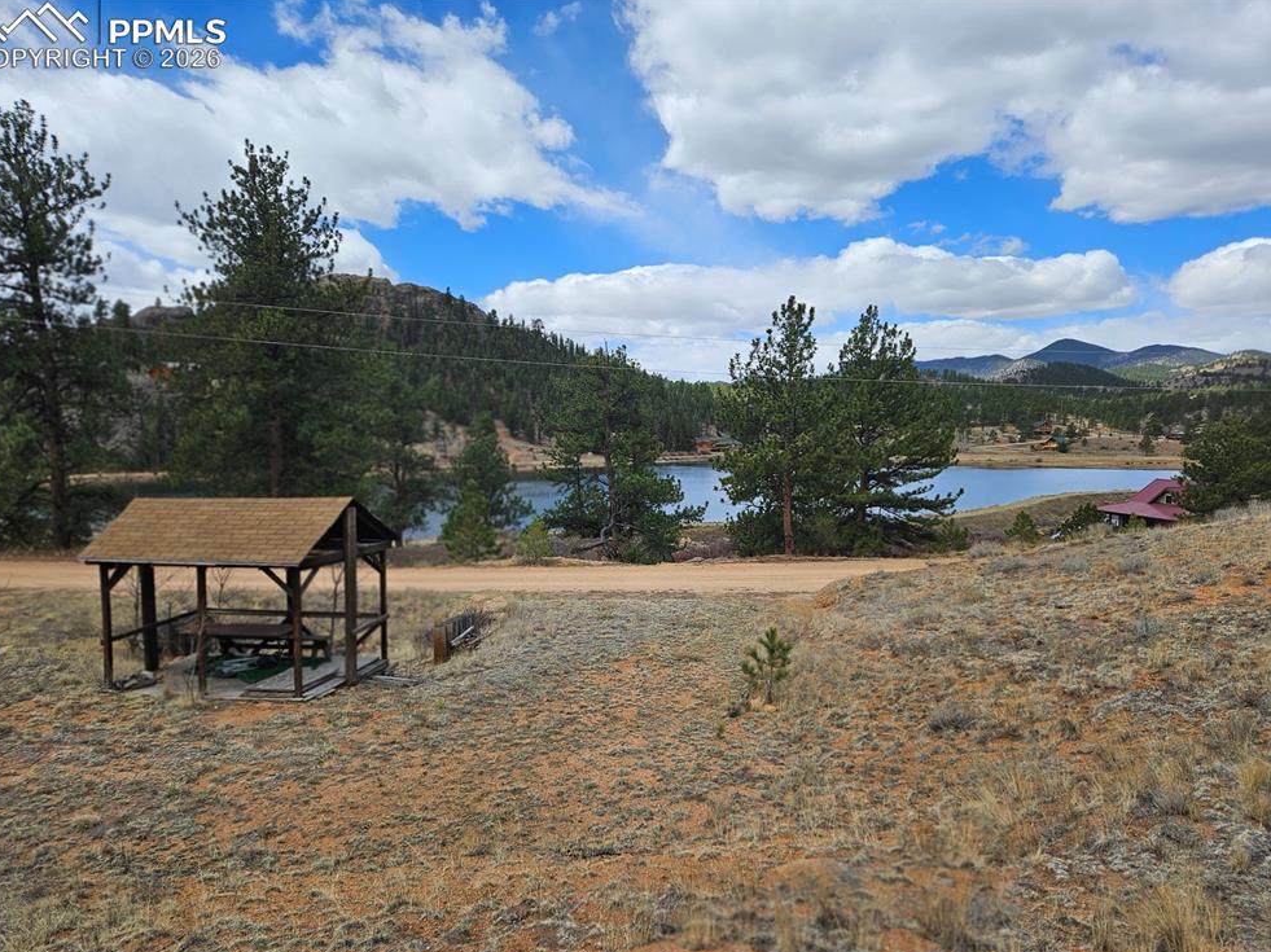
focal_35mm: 24
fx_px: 881
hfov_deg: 71.6
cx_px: 630
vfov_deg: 56.8
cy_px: 493
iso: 25
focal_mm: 5.4
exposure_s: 1/1983
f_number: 1.8
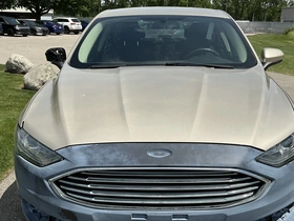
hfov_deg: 46.7
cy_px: 140
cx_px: 167
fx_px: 340
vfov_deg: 35.7
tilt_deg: -17.1
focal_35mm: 40
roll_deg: -0.4
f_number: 1.8
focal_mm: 3
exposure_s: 1/2959
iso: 25
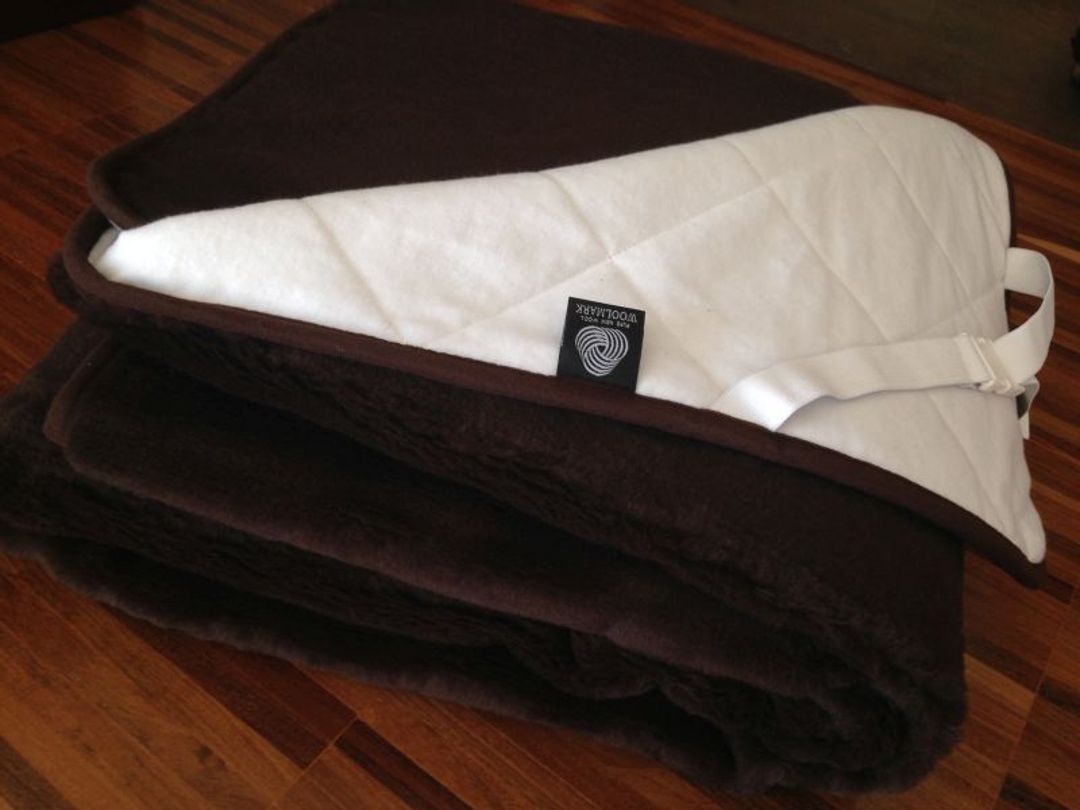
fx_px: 1030
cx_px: 540
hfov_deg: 55.4
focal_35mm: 33
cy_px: 405
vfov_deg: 42.9
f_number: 2.4
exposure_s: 1/40
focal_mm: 4.12
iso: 50
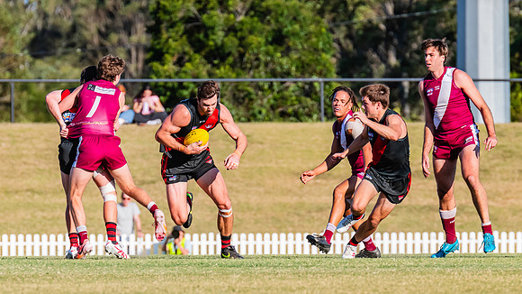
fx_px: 9552
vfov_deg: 1.8
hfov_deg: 3.1
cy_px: 151
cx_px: 164
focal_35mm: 690
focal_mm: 420
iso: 800
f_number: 9
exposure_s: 1/1600
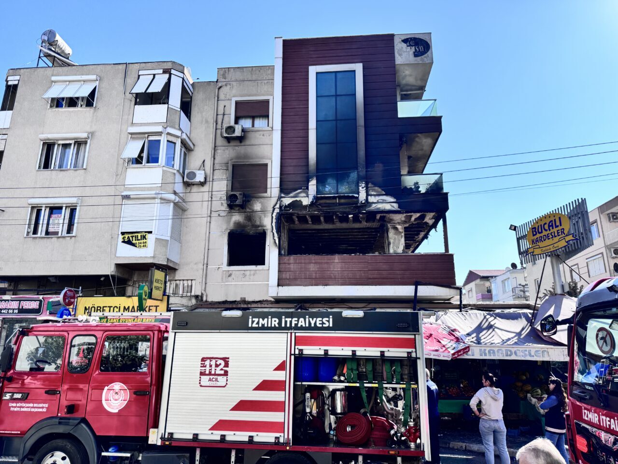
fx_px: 428
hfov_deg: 71.6
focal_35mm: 24
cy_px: 232
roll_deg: -0.3
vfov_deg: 56.8
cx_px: 309
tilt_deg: +16.8
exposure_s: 1/3247
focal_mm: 6.76
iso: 80
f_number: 1.78
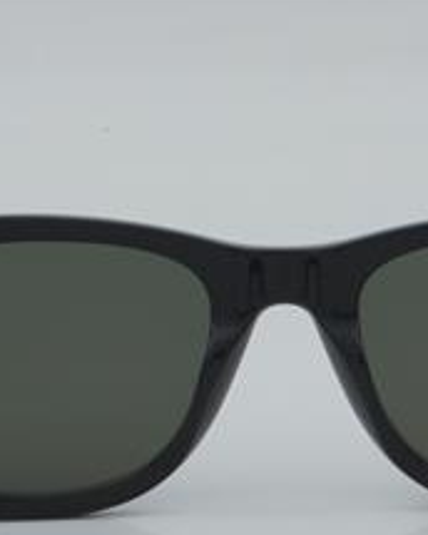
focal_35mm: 144
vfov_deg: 13.4
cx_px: 289
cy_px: 316
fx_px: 2278
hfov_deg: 10.7
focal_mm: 55
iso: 100
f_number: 32
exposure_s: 1/4
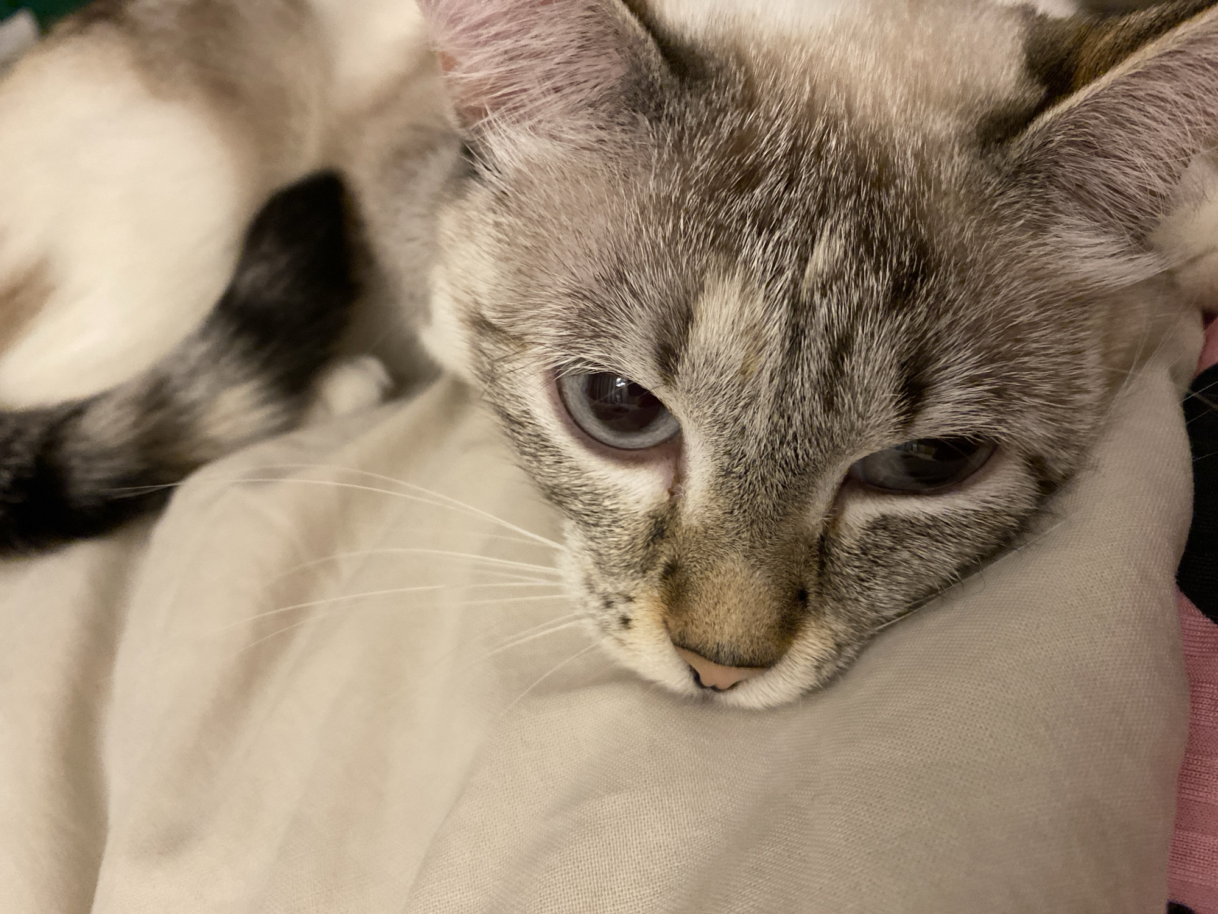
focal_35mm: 26
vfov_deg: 53.1
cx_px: 609
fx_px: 915
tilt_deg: -33.2
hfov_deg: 67.3
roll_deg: +10.0
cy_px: 457
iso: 500
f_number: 1.8
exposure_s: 1/40
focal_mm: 4.25
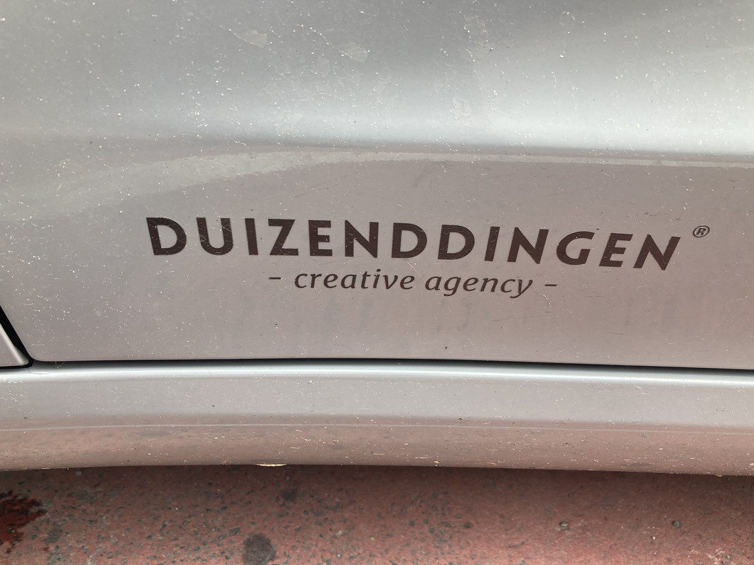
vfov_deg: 49.7
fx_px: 610
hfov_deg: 63.4
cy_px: 282
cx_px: 377
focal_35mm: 28
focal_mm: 3.99
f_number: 1.8
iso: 20
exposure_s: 1/141
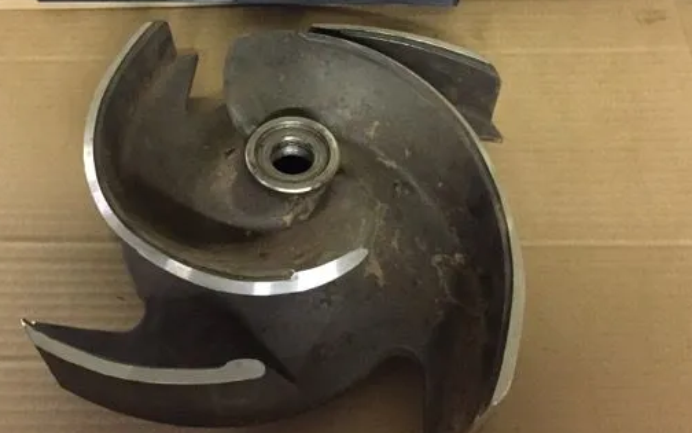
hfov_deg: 50.2
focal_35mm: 39
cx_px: 292
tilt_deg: -53.3
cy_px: 154
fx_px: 736
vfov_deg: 32.6
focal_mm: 4.15
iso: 400
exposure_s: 1/15
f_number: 2.2
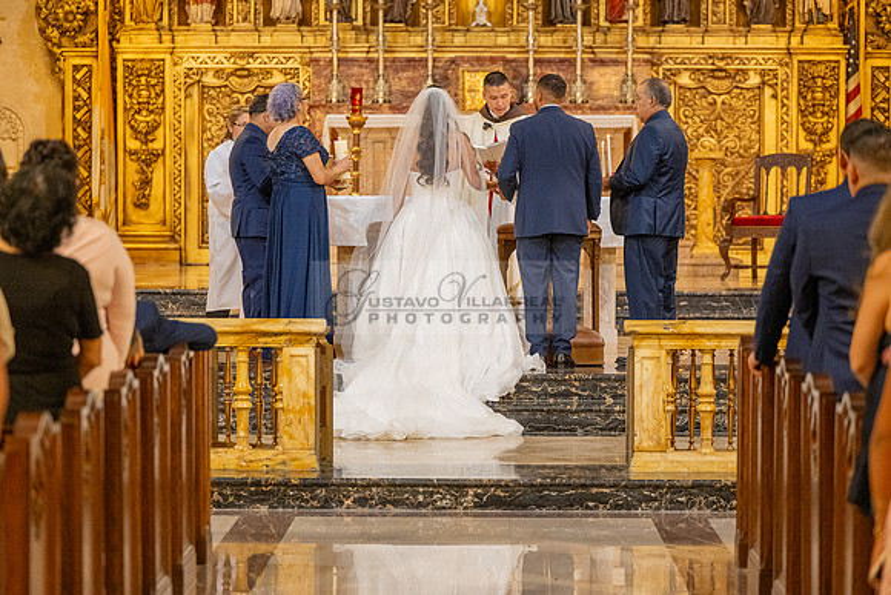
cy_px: 298
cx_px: 446
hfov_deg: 18.6
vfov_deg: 12.5
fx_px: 2723
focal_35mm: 110
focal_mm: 110
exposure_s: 1/200
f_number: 2.8
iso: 2000
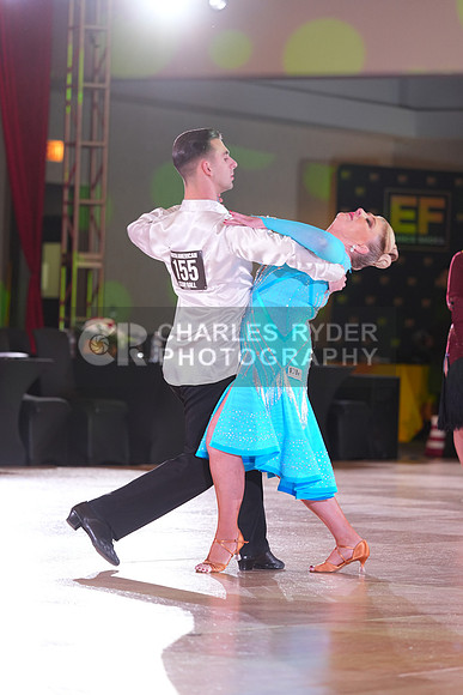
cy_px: 348
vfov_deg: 12.7
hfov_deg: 8.5
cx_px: 232
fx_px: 3123
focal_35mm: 162
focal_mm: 162
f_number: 4
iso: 1250
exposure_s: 1/100
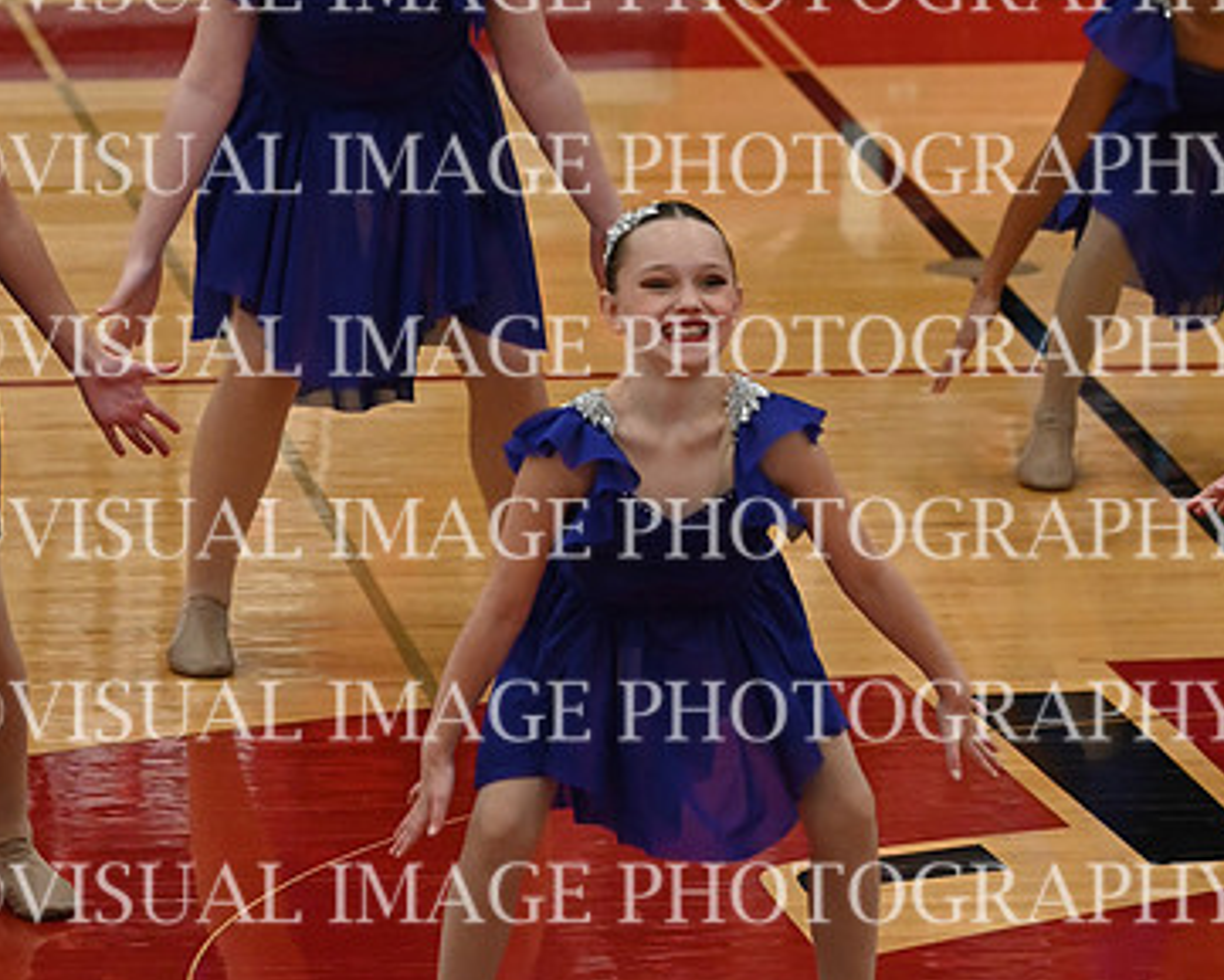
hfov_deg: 4.8
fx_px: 14748
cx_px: 595
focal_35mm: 407
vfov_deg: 3.8
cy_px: 437
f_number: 4
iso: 5000
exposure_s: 1/400
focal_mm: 180
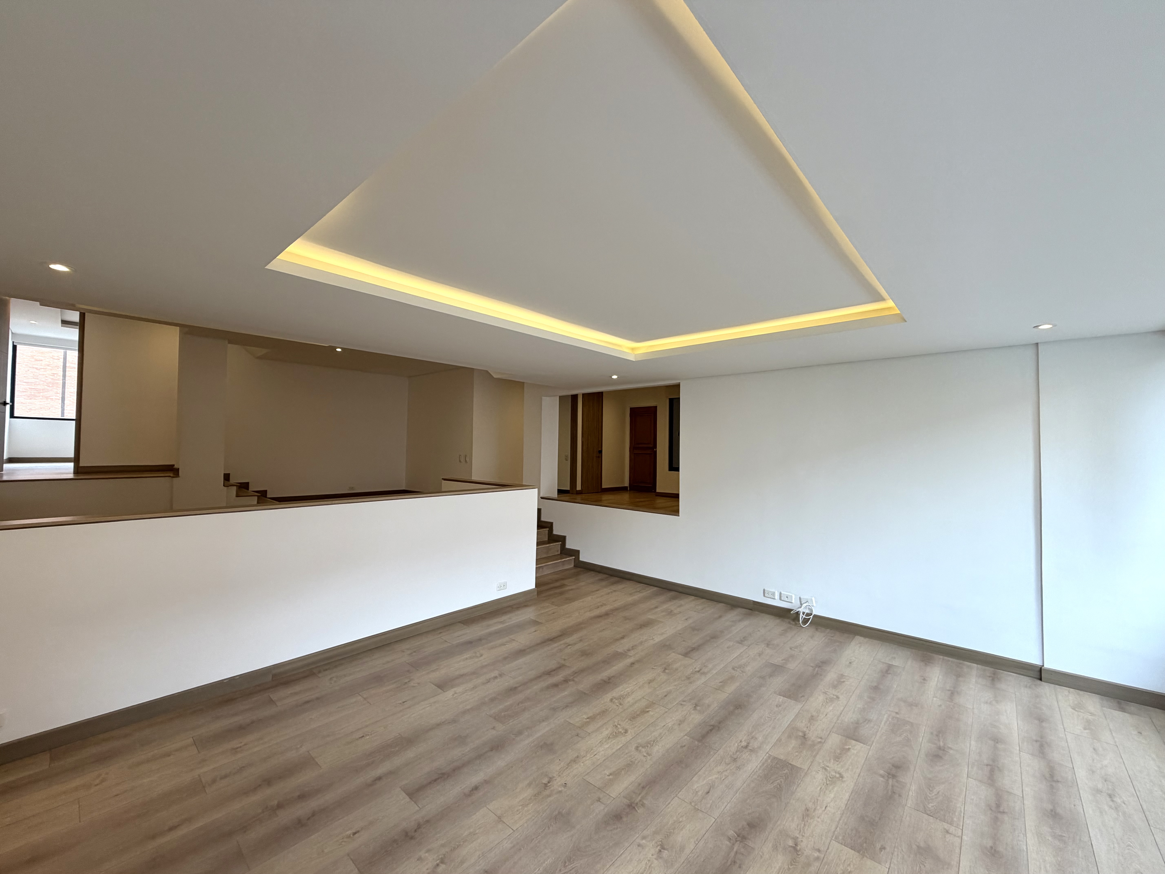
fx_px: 471
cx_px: 582
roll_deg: -0.5
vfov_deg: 85.7
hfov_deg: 102.1
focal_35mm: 14
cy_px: 437
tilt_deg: +1.5
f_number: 2.2
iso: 80
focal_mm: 2.22
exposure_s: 1/120
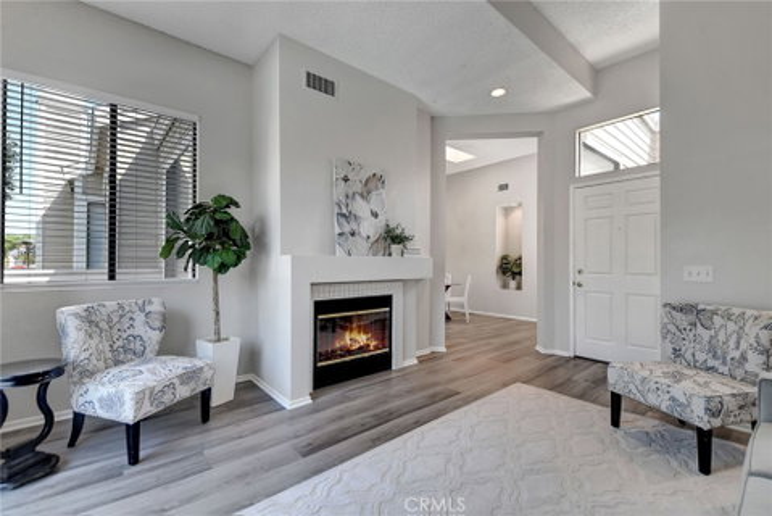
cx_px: 386
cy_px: 258
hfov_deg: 100.4
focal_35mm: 15
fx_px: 322
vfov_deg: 77.4
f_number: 7.1
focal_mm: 10
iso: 800
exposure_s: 1/200
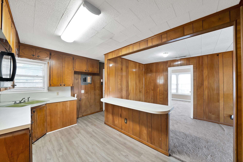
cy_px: 81
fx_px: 81
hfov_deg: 112.6
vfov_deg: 90.1
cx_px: 122
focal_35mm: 12
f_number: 9
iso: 640
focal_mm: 12
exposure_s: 1/3
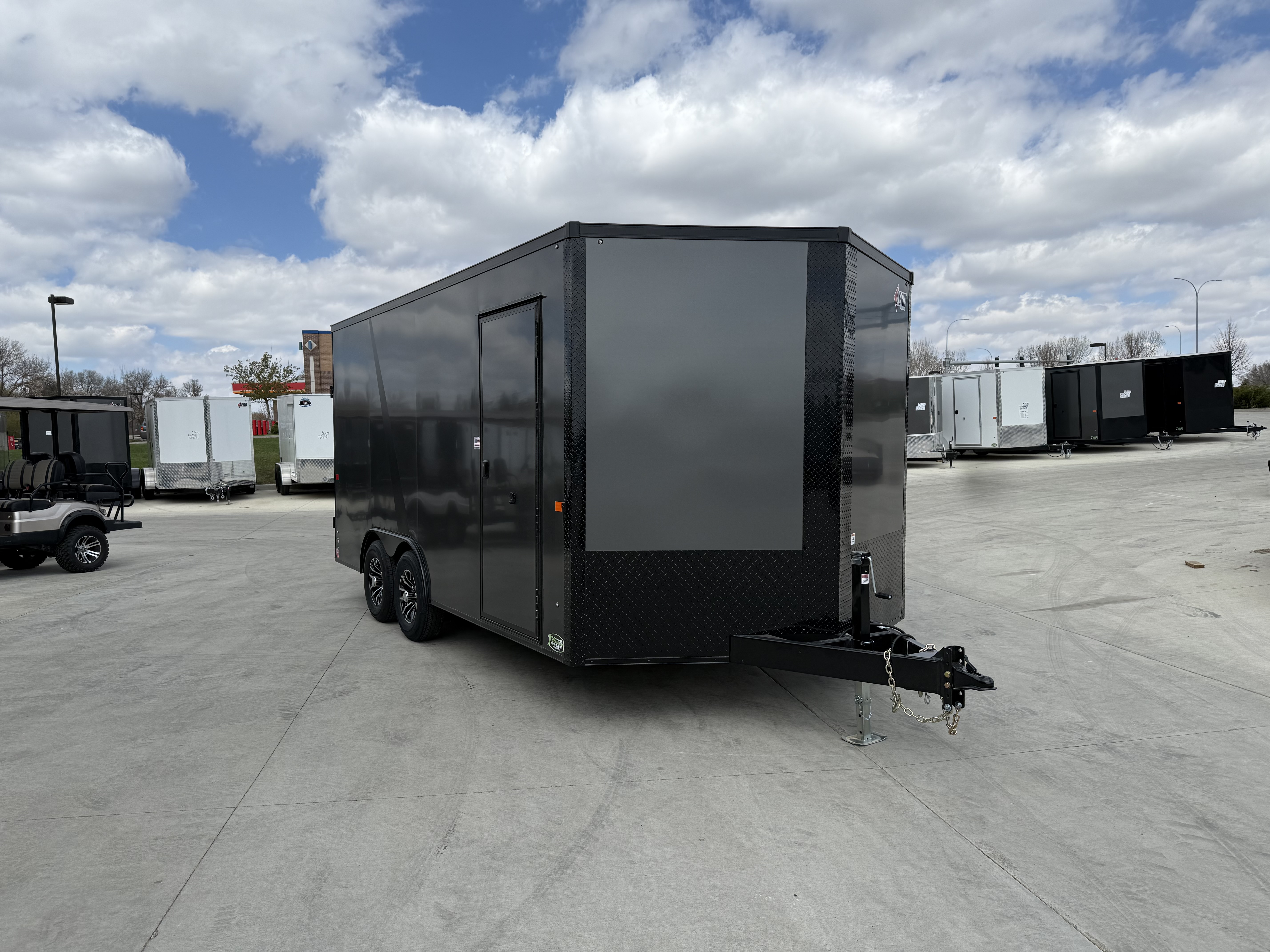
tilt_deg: -0.6
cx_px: 635
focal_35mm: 24
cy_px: 476
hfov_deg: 71.6
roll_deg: +2.3
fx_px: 881
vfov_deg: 56.8
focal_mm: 6.76
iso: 80
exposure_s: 1/5714
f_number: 1.78
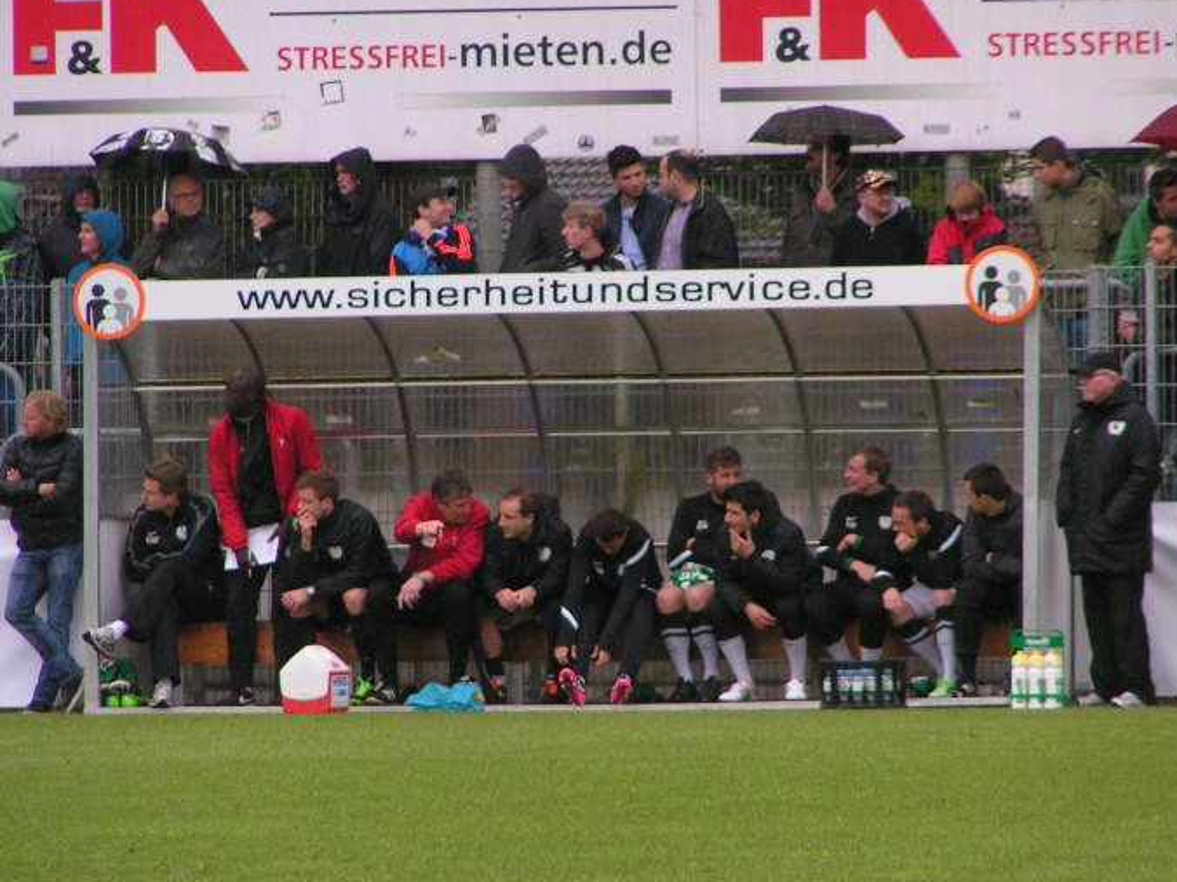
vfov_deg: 3.3
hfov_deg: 4.4
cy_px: 444
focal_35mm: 450
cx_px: 557
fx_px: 15301
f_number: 3.5
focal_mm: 58
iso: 200
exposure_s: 1/400
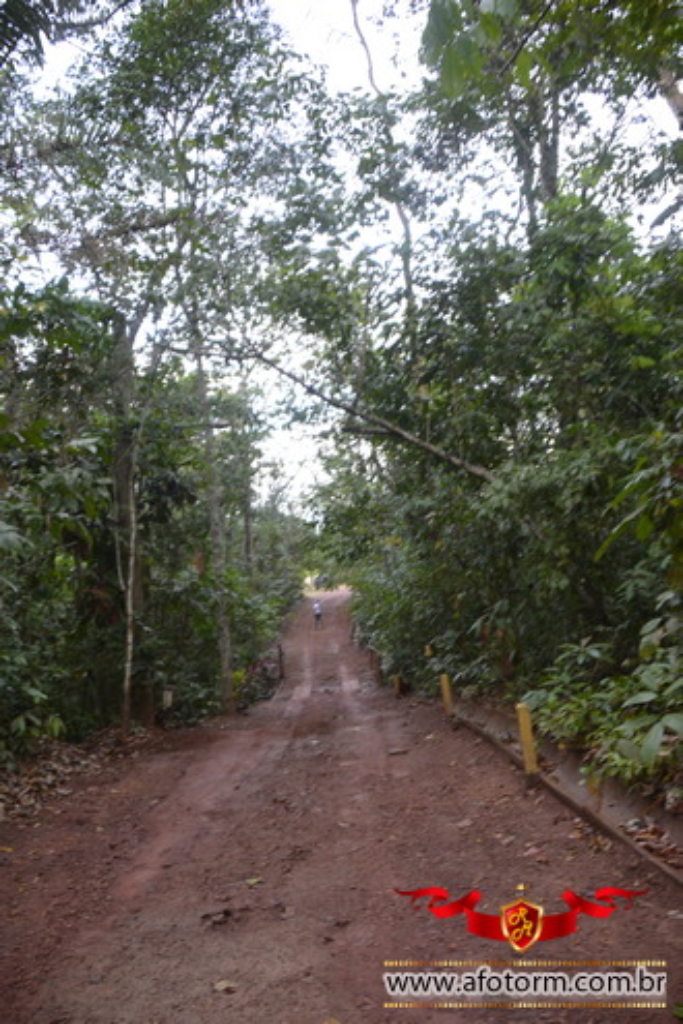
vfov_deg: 61.9
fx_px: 854
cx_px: 342
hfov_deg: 43.6
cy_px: 512
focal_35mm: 30
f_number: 3.5
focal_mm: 20
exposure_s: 1/60
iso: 1000
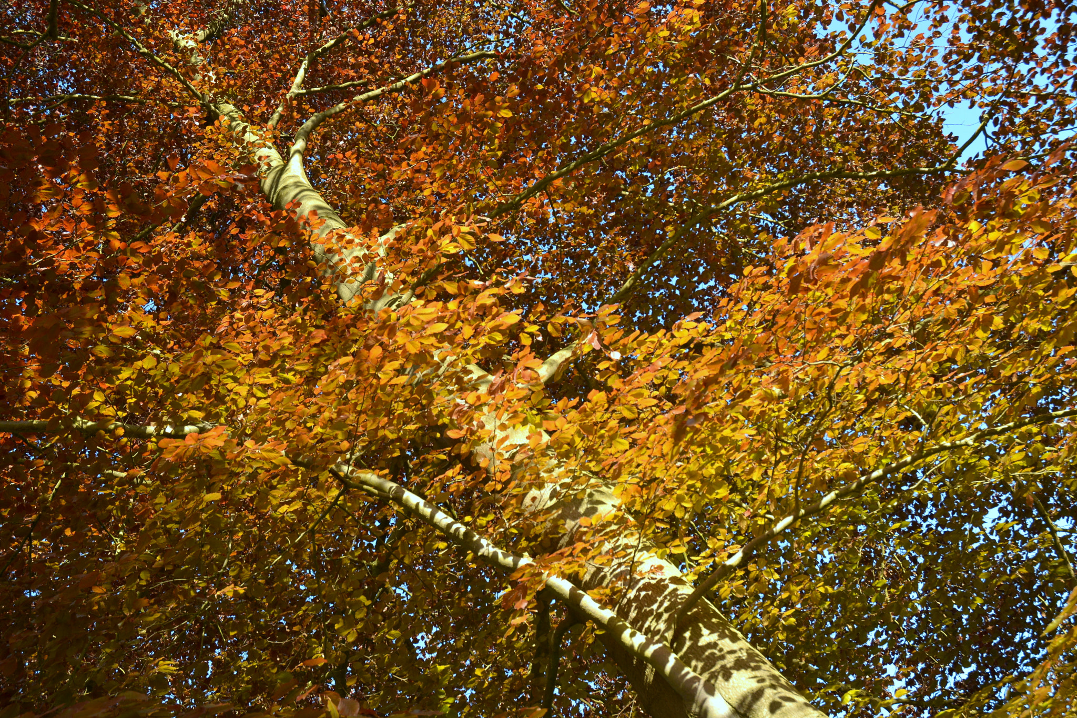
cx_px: 538
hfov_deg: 53.1
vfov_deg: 36.9
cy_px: 359
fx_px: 1077
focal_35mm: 36
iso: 180
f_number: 8
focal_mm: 24
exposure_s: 1/160
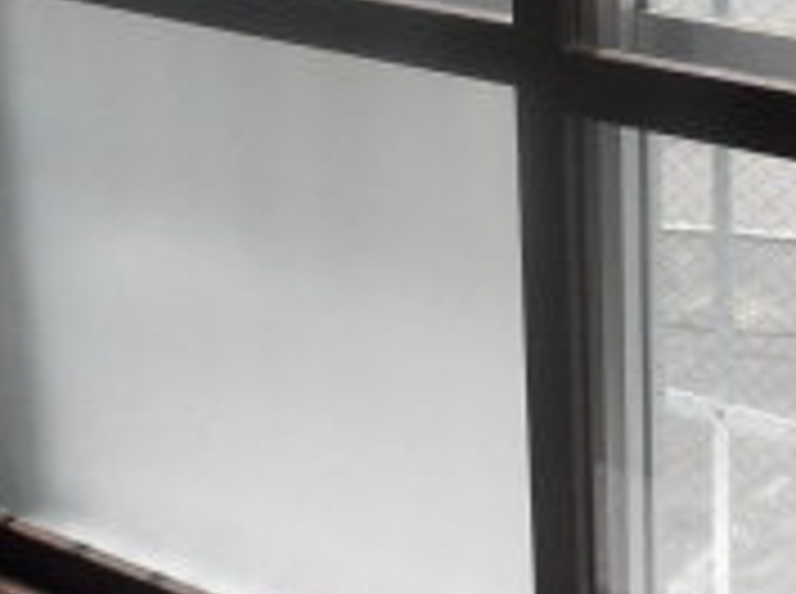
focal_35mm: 87
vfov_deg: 16.4
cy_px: -63
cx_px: 621
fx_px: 1997
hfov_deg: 22.3
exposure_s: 1/640
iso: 100
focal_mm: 4.3
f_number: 3.1
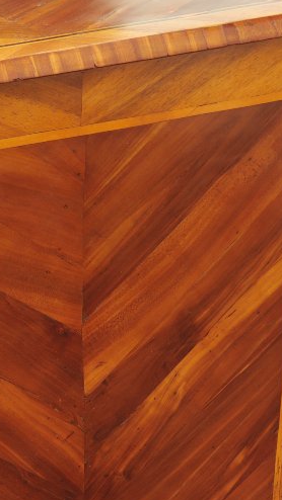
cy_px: 409
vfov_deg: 23.3
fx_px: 1196
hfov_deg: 13.1
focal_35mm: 90
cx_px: -63
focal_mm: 17
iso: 200
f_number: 4.5
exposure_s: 1/80
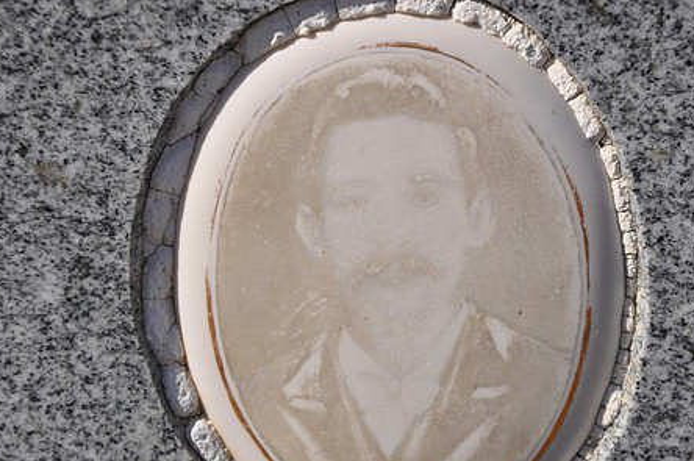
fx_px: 3697
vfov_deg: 7.1
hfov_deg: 10.7
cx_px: 405
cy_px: 251
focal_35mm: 192
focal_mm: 98
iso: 200
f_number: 9
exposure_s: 1/320
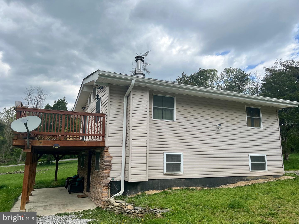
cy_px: 112
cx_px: 150
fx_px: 225
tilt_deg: +11.0
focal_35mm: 26
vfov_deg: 53.1
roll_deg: -0.8
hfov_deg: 67.3
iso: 50
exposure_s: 1/4274
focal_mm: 5.7
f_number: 1.5
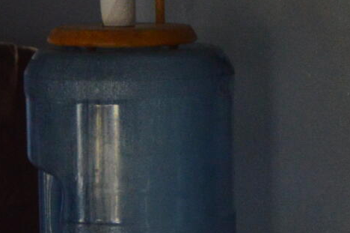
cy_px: 210
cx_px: 219
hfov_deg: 11.9
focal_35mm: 173
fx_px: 1680
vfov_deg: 7.9
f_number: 7.1
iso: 800
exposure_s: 1/60
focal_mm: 18
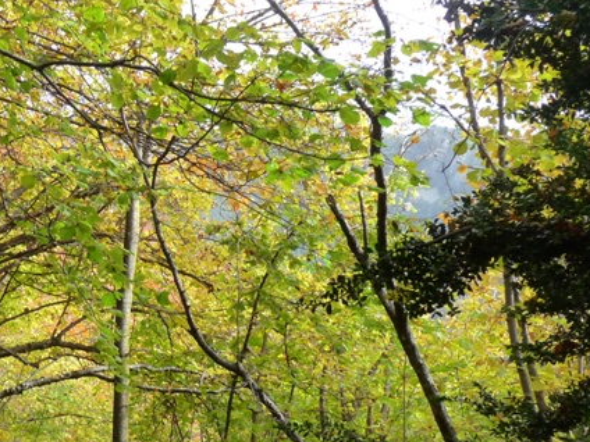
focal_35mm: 51
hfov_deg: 35.8
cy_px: 260
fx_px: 869
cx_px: 88
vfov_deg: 28.5
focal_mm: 4.8
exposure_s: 1/250
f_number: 4
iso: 320
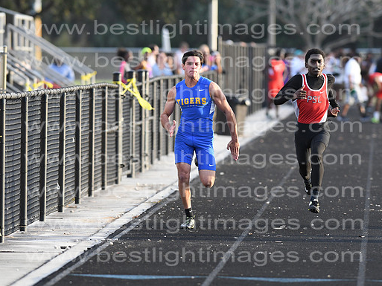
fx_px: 5398
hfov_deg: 4.1
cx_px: 194
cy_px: 143
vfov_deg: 3.0
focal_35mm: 489
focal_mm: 300
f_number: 4
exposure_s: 1/2000
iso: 2000
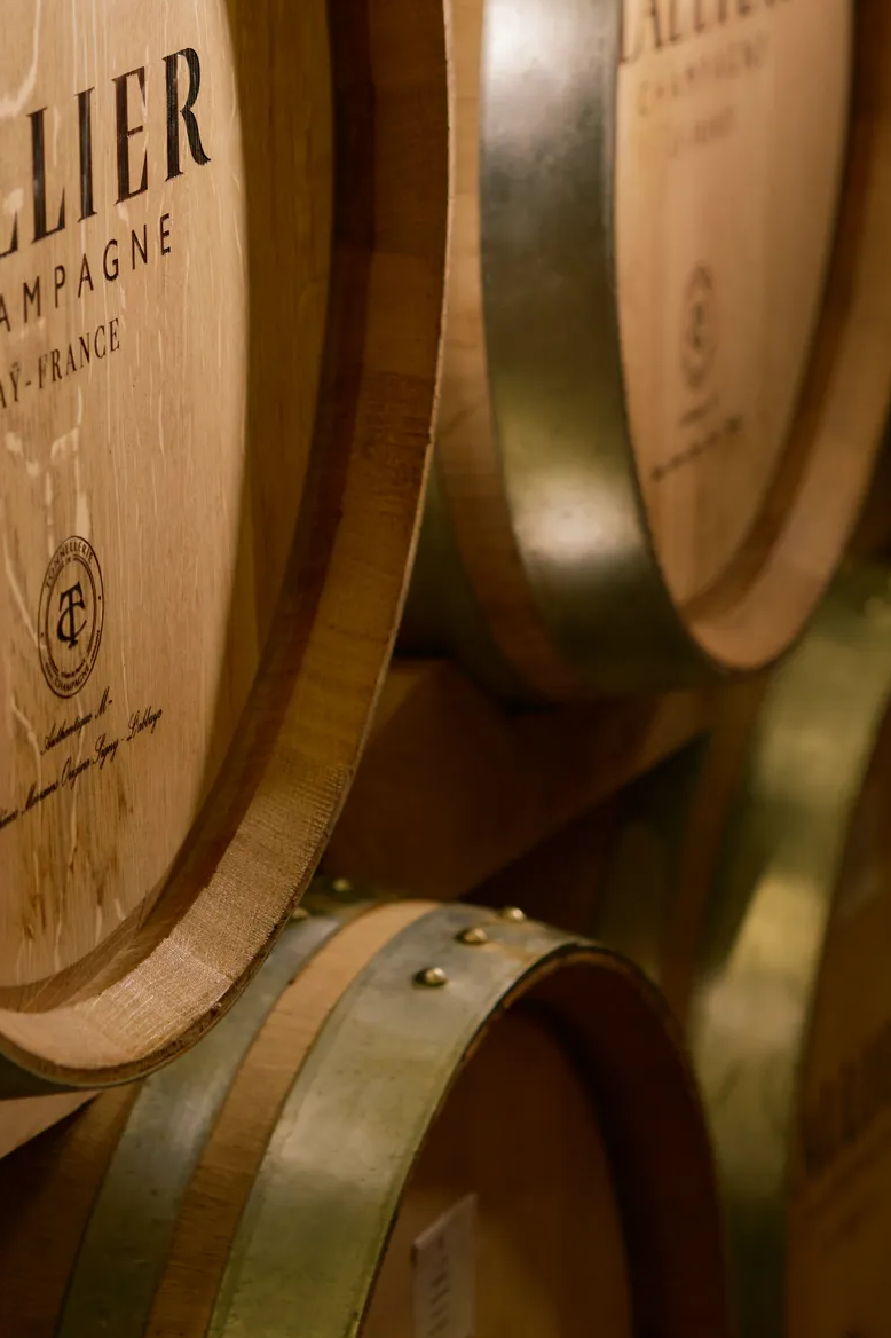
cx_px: 307
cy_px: 214
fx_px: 5980
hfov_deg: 8.5
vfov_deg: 12.7
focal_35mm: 161
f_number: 4
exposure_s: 1/250
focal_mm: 94
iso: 500
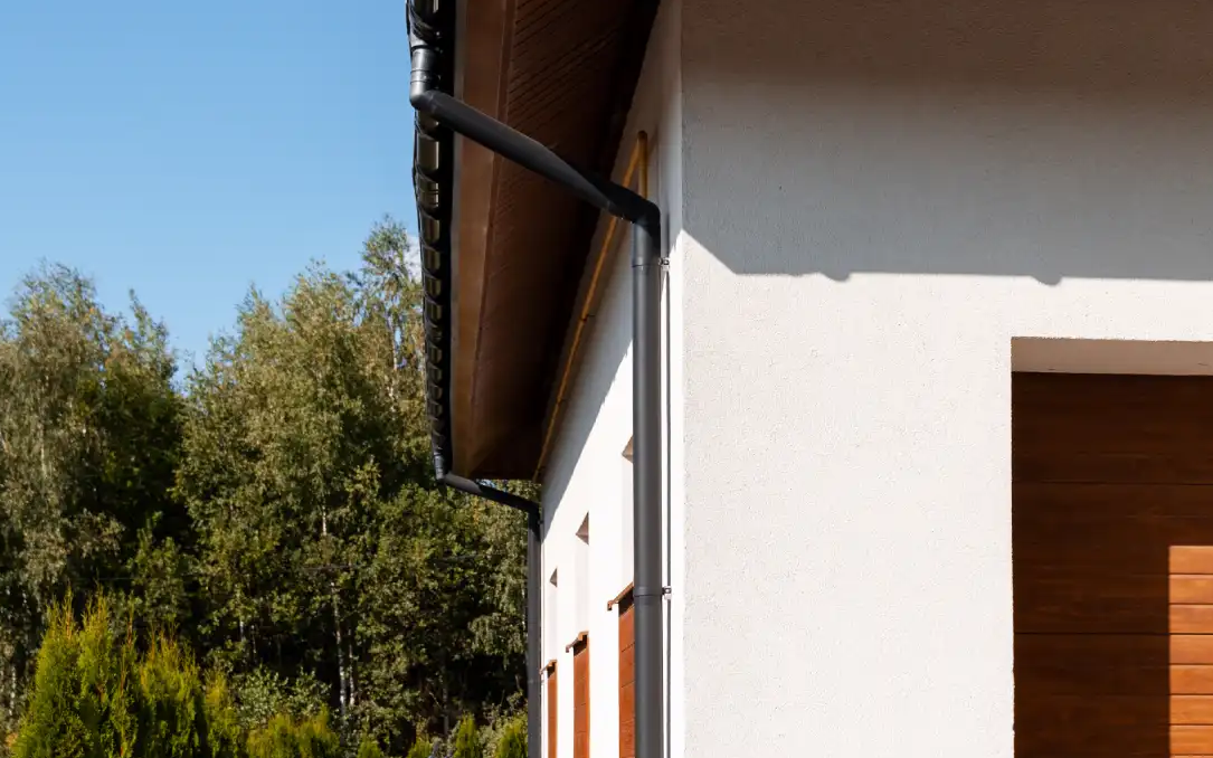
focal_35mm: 62
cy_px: 472
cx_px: 993
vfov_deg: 20.9
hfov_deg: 32.0
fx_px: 2050
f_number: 5.6
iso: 400
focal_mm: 33
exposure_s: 1/3200
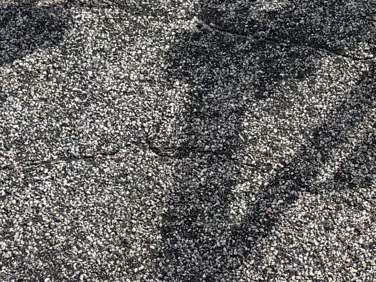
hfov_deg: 14.8
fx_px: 1423
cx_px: 385
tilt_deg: -34.2
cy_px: -34
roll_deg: +0.3
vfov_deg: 11.2
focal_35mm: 131
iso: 80
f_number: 1.78
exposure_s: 1/2703
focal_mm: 6.76
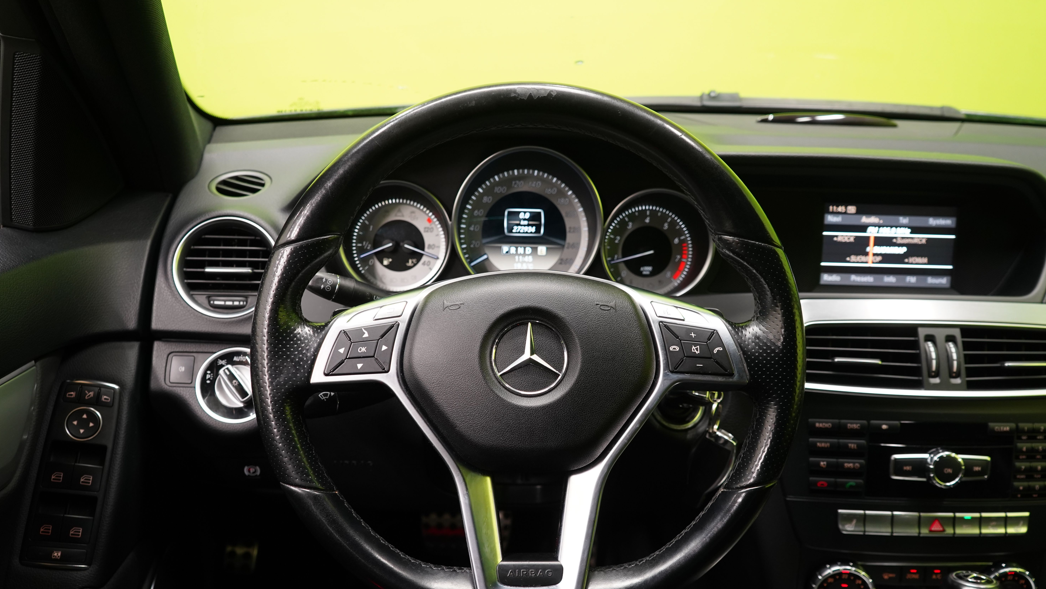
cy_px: 349
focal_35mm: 32
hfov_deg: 61.0
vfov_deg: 36.6
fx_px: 888
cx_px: 531
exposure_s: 1/25
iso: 1250
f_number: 5
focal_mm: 30
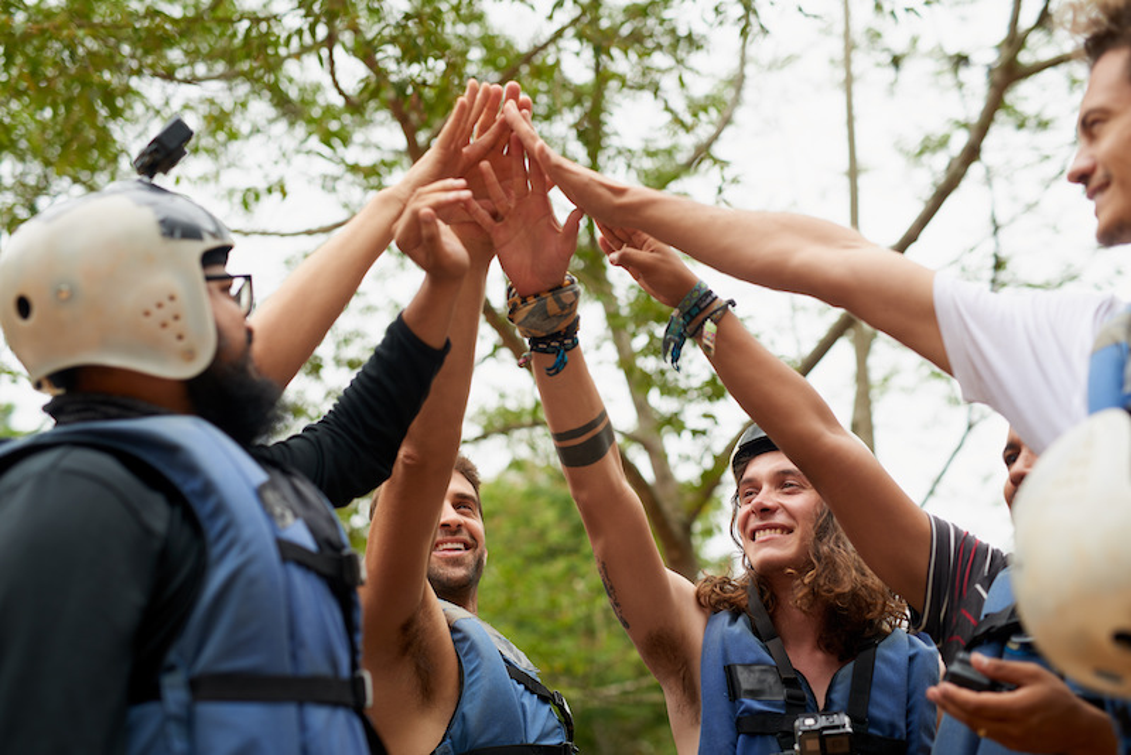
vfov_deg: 27.0
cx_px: 566
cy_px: 378
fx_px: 1571
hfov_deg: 39.6
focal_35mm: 50
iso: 125
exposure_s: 1/640
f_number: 2.2
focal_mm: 50
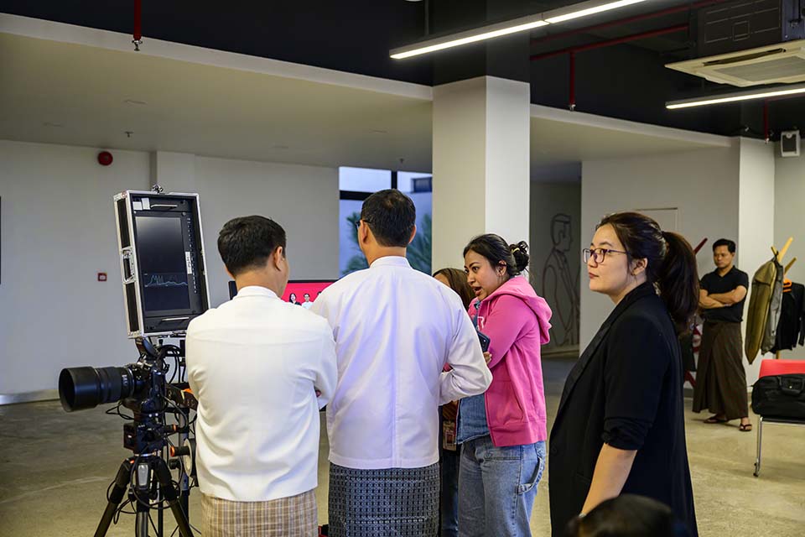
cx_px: 402
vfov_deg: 33.4
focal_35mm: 40
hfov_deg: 48.5
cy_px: 268
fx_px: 894
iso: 1000
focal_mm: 40
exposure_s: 1/250
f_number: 2.8
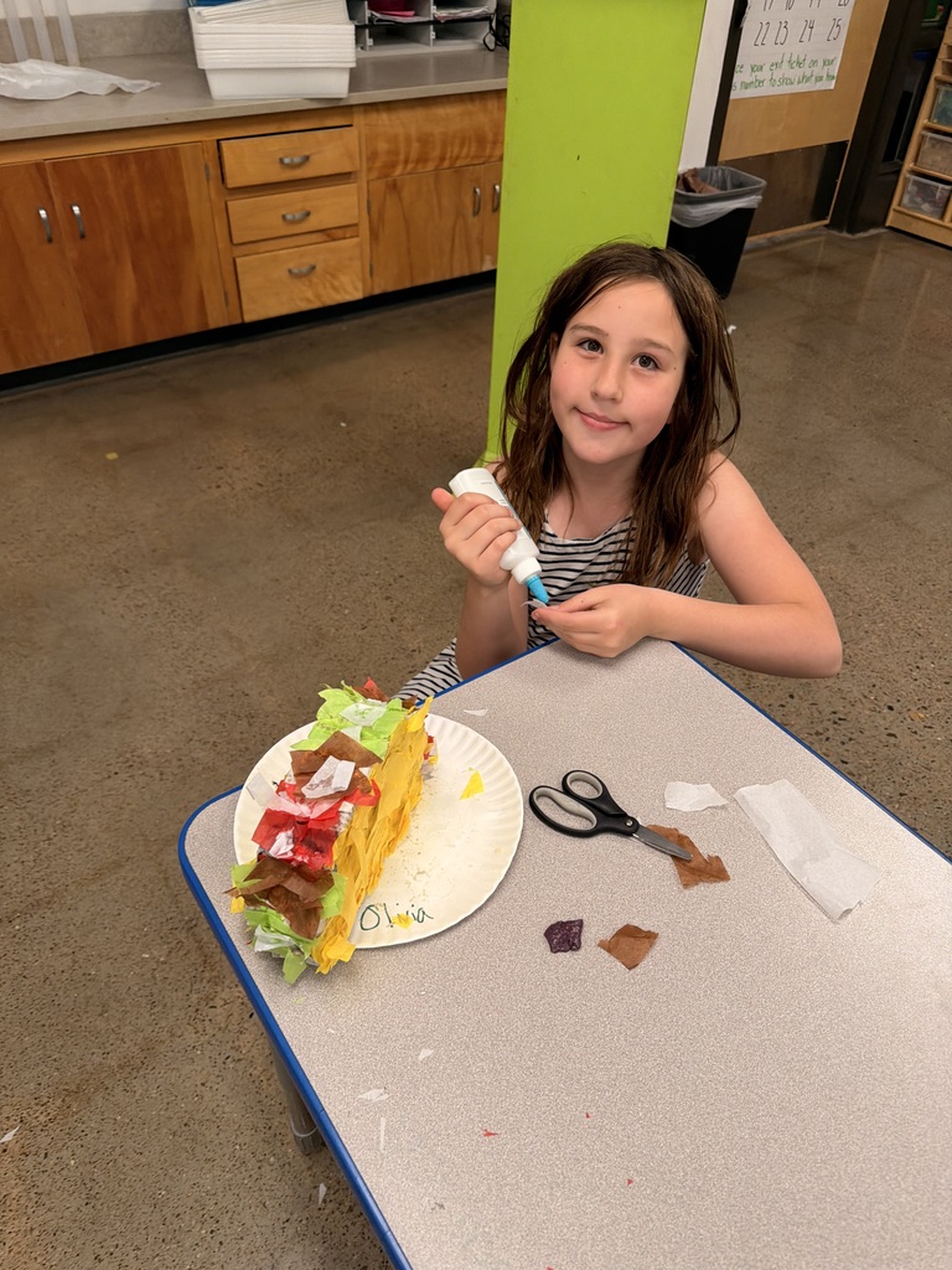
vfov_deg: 71.6
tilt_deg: -39.5
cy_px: 635
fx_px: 880
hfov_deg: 56.8
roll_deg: +0.8
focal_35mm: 24
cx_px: 476
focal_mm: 6.76
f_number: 1.78
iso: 250
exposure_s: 1/120
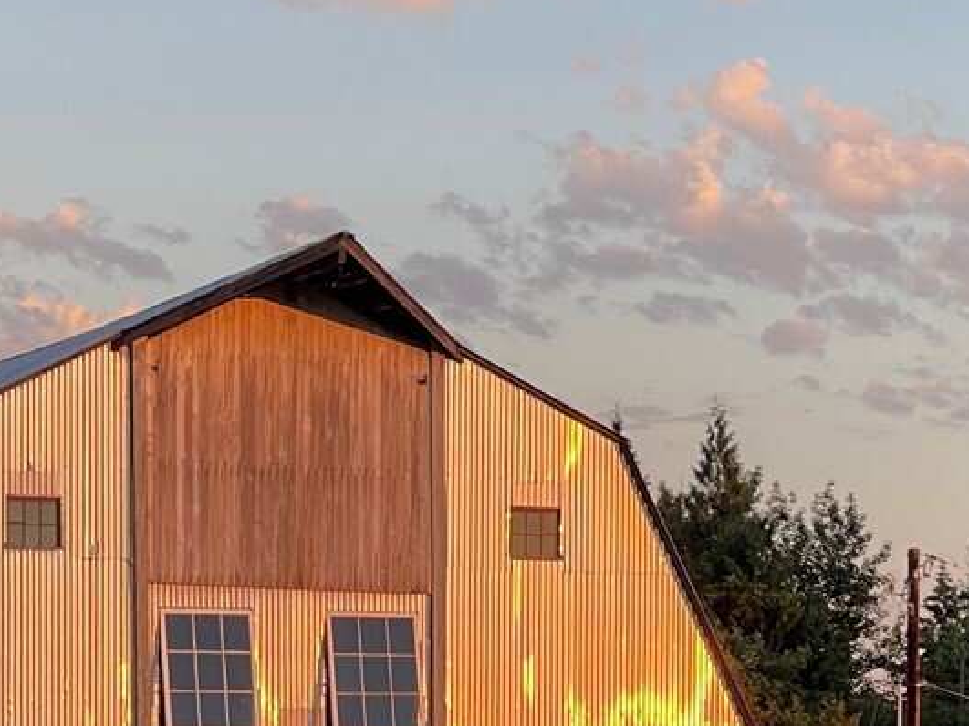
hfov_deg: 10.3
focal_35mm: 193
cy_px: 990
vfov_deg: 7.6
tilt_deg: -4.1
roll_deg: +0.4
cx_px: 454
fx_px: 5401
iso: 32
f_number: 2.2
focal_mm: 7.5
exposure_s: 1/121
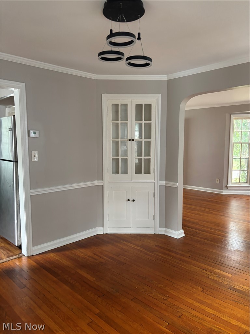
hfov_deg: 53.1
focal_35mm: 26
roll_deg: -0.7
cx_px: 125
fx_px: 250
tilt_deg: -6.1
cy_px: 167
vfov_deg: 67.3
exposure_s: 1/60
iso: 200
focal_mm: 5.96
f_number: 1.6
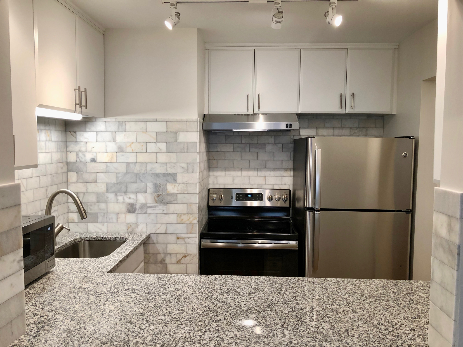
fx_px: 375
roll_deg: -0.2
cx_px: 232
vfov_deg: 49.7
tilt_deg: -4.5
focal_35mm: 28
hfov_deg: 63.4
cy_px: 174
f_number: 1.8
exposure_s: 1/30
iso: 32
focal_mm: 4
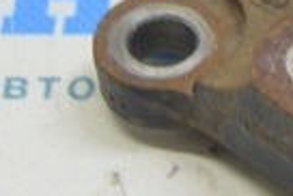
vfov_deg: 3.8
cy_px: -191
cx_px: 597
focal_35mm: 361
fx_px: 2941
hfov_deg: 5.6
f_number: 5.6
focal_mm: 32
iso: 400
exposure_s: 1/20
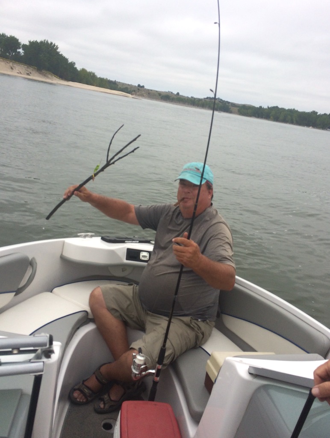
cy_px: 219
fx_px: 367
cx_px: 165
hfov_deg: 48.4
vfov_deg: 61.6
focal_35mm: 29
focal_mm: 4.15
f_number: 2.2
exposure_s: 1/2160
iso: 32
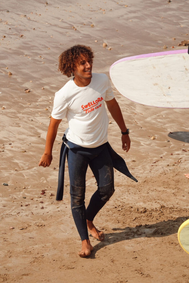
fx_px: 4400
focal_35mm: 559
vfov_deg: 3.7
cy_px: 142
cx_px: 94
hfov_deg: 2.5
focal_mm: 559
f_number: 11
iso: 1600
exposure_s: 1/1000
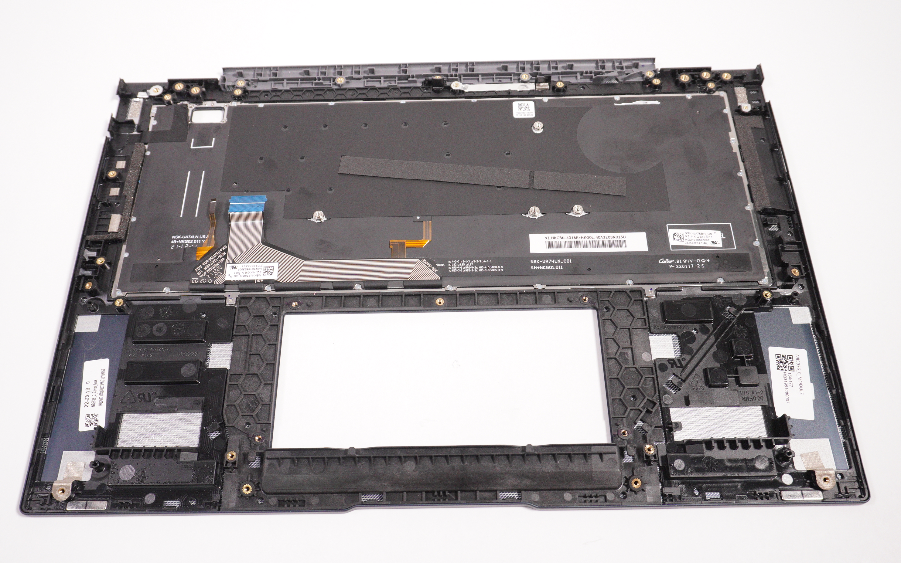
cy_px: 271
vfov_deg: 38.9
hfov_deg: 58.9
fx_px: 799
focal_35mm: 33
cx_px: 447
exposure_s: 1/250
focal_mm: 21
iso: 1600
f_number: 5.6
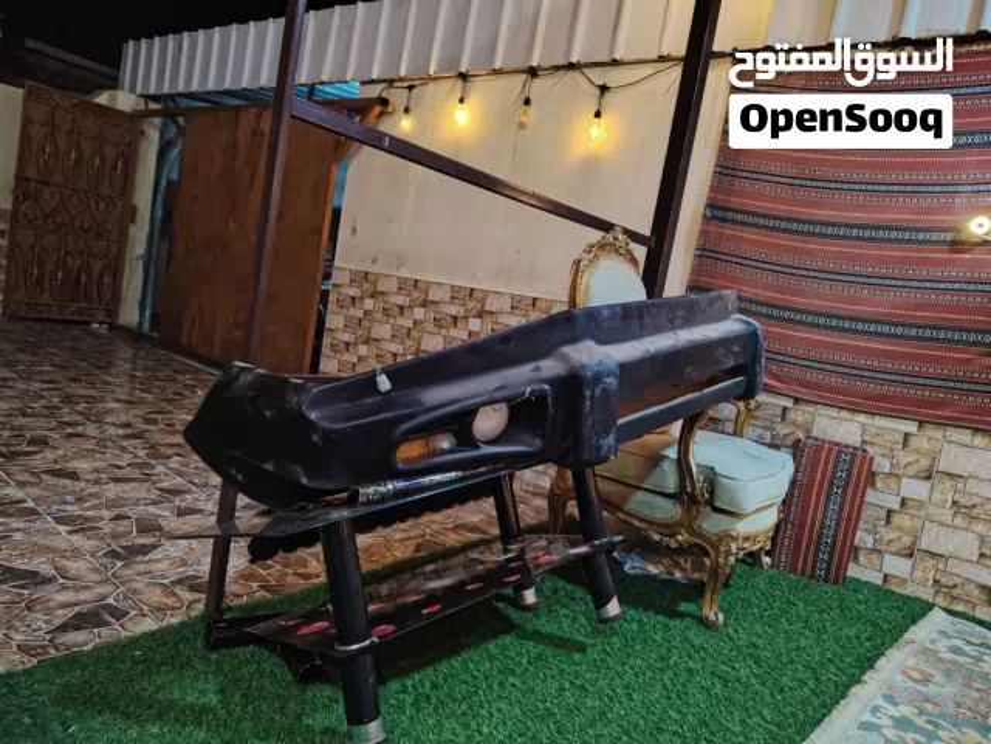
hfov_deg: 71.6
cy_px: 372
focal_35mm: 24
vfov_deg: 56.8
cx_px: 496
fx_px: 687
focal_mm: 5.25
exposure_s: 1/50
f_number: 1.75
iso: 3766
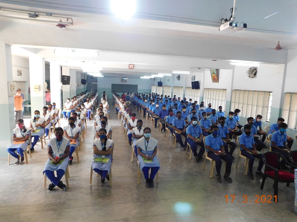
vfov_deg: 58.9
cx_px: 148
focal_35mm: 23
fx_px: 197
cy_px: 111
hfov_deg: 73.9
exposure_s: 1/30
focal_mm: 4
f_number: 3
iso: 320
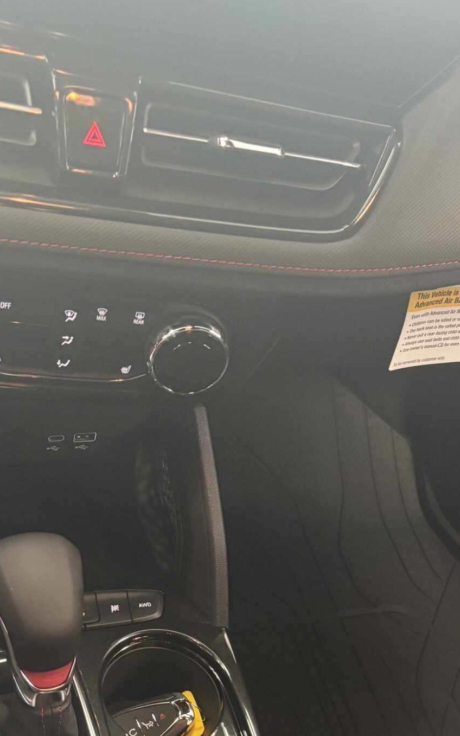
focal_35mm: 52
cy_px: 597
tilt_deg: -49.3
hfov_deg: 24.6
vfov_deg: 37.4
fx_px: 1043
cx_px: 333
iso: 500
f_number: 1.6
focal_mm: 5.96
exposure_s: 1/40
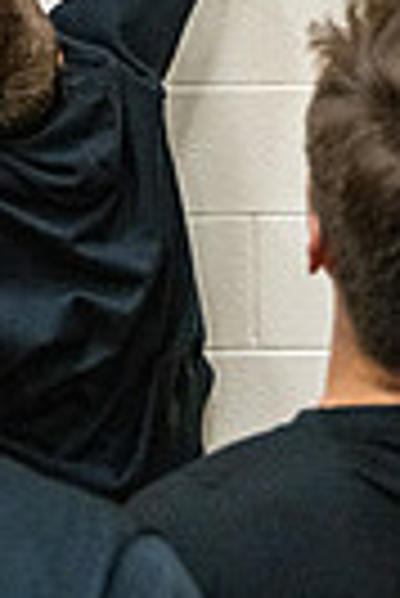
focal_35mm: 103
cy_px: -364
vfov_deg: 17.3
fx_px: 1712
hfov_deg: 13.3
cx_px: 130
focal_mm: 30.5
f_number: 4
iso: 8000
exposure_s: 1/800
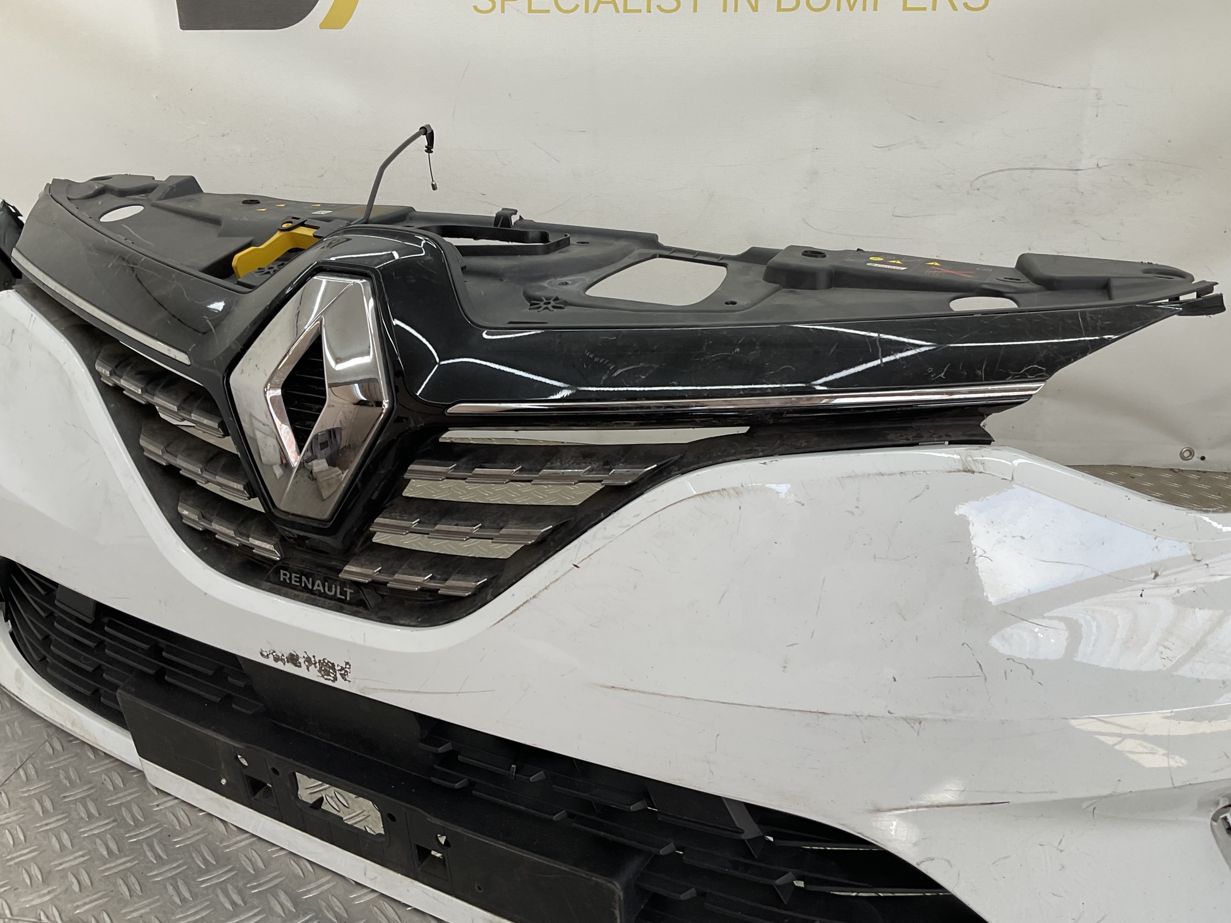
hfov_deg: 60.0
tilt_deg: -21.4
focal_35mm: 30
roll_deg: -0.6
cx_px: 601
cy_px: 458
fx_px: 1067
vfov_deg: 46.8
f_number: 1.8
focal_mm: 3
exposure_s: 1/144
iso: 16
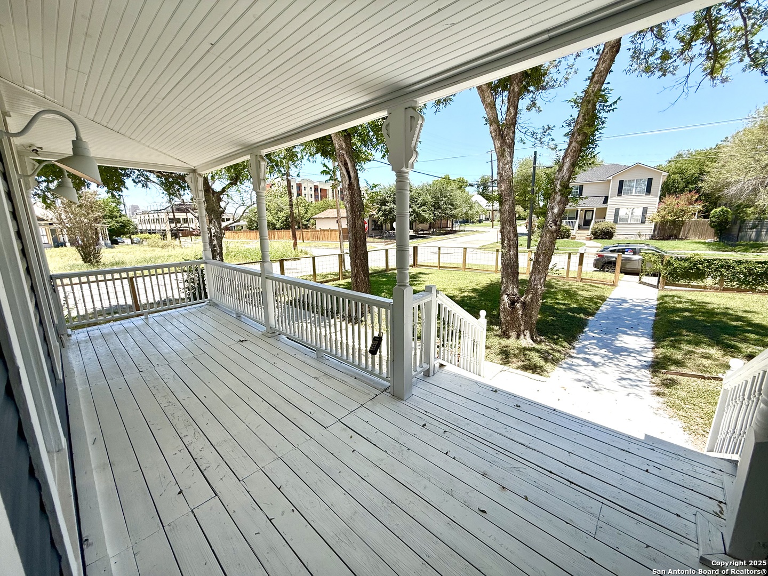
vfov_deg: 85.7
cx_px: 384
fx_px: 311
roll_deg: +0.0
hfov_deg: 102.1
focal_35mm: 14
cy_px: 288
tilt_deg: -11.5
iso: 64
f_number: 2.2
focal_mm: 2.22
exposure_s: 1/1613
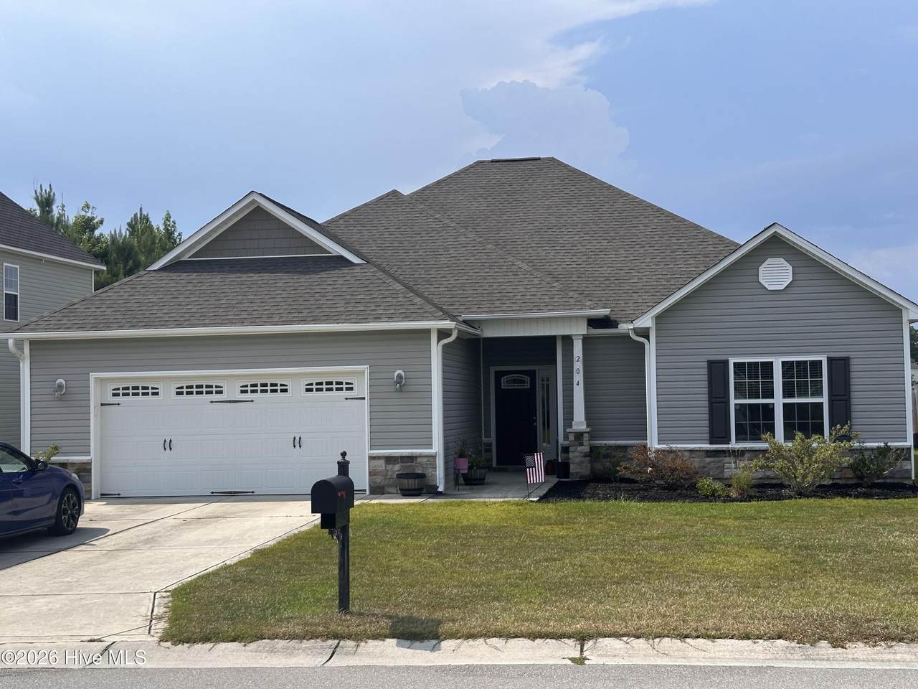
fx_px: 1273
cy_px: 344
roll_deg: +1.1
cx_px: 459
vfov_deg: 30.3
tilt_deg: +0.8
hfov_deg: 39.7
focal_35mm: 48
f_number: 1.78
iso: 64
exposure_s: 1/3731
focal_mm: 6.86
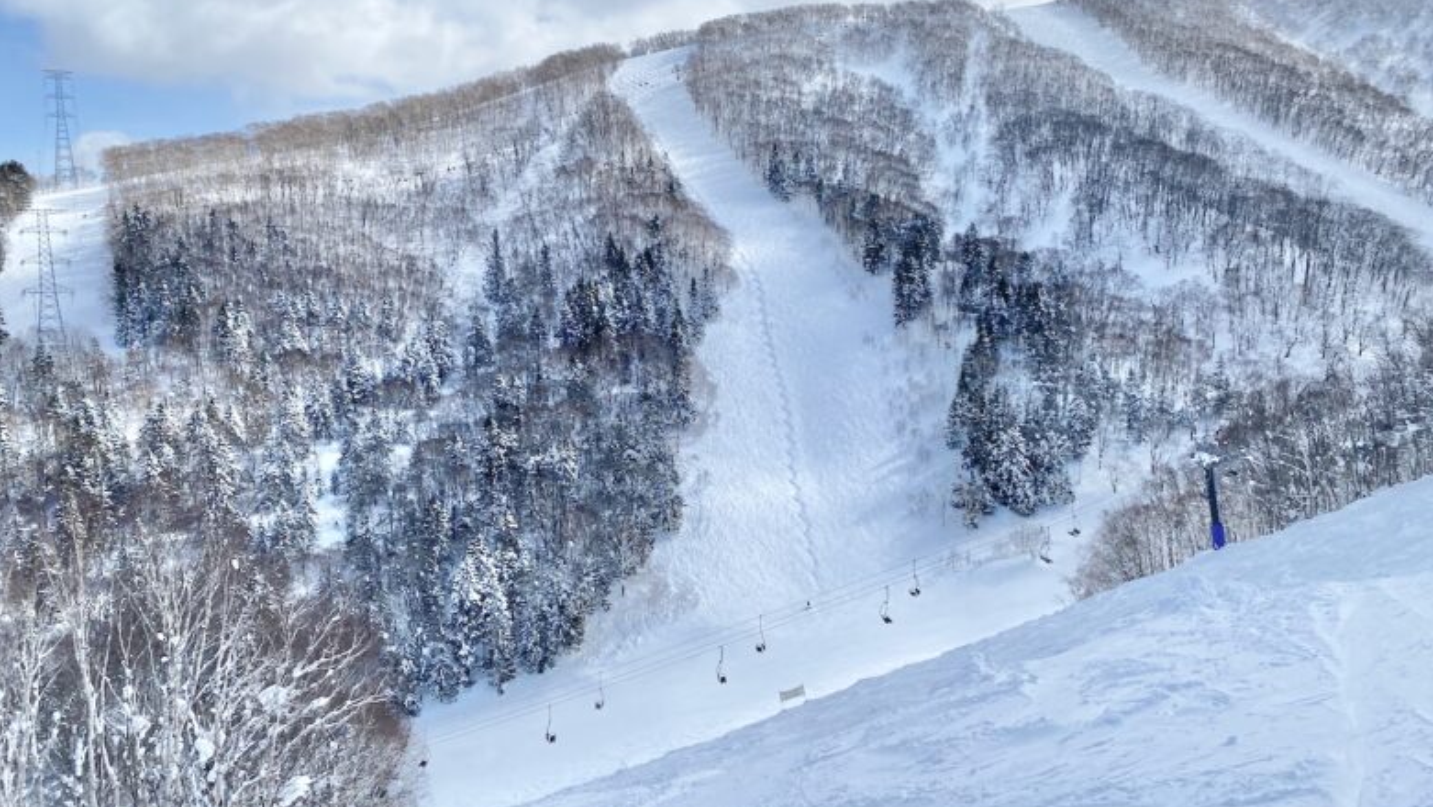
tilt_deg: -6.5
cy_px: 387
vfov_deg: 40.2
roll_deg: -0.2
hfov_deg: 66.0
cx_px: 730
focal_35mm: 29
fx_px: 1102
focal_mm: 4.25
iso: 32
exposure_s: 1/5495
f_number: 1.8
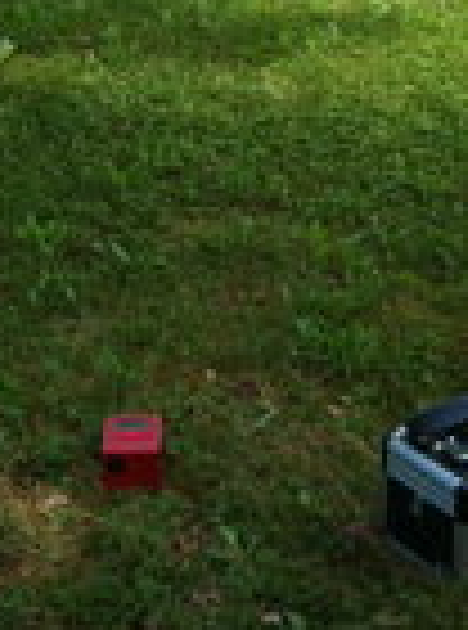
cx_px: 252
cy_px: 166
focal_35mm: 96
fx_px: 1741
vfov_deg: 20.4
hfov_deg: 15.3
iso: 80
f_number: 2.8
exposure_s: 1/548
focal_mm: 3.85
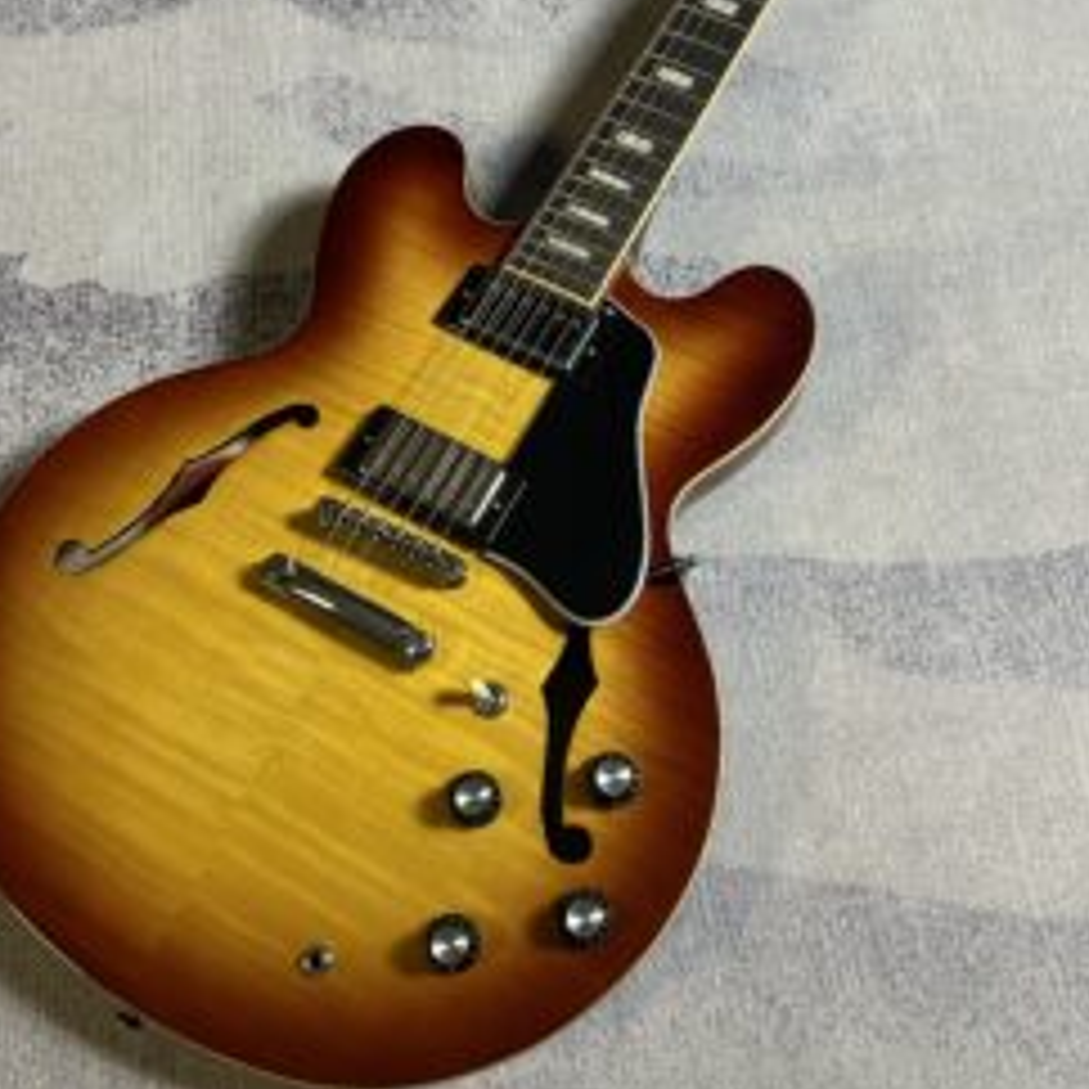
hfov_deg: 43.8
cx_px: 490
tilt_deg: -64.6
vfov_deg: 43.6
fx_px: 1353
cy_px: 432
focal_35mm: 38
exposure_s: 1/50
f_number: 1.5
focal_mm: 5.7
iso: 200
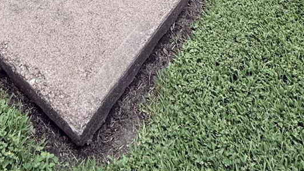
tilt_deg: -8.1
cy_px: -207
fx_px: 355
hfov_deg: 45.2
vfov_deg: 16.5
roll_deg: +1.2
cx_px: 87
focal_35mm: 44
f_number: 2.2
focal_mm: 2.22
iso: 64
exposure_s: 1/742
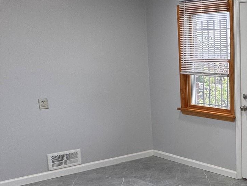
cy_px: 114
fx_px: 285
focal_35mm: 40
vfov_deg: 35.8
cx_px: 351
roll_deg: -2.5
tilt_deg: -8.1
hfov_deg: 30.9
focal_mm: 2.22
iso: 100
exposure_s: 1/120
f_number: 2.2
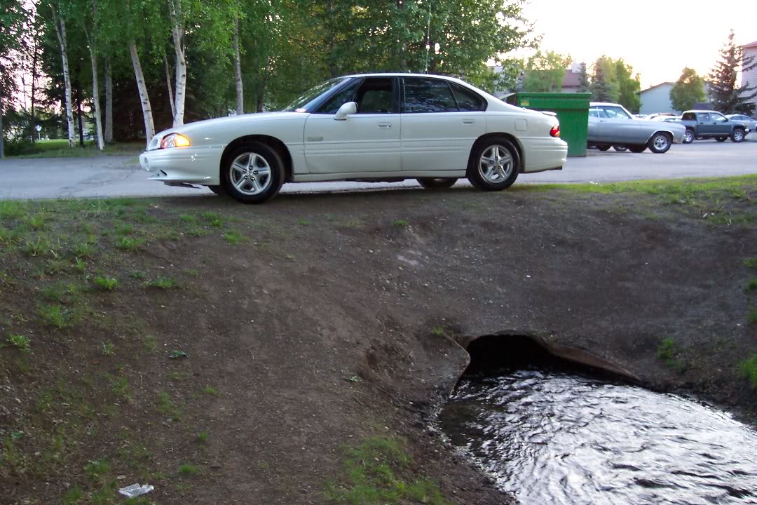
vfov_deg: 35.1
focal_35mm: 38
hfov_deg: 50.7
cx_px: 378
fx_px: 799
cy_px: 252
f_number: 2.8
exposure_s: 1/30
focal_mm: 8
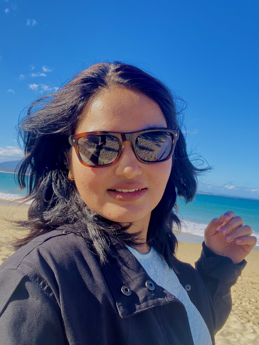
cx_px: 130
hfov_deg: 46.8
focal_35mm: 30
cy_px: 172
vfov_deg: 60.0
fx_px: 299
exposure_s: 1/253
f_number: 2.2
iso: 25
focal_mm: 2.71
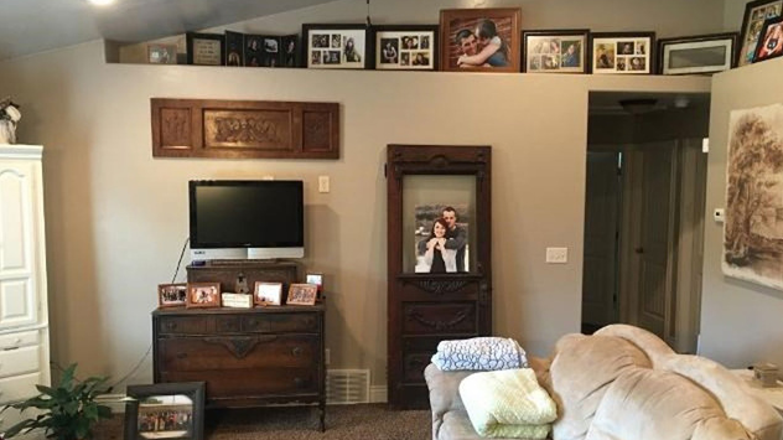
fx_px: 664
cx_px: 395
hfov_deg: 61.0
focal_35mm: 32
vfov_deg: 36.6
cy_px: 242
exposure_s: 1/8
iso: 100
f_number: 2.2
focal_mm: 4.15
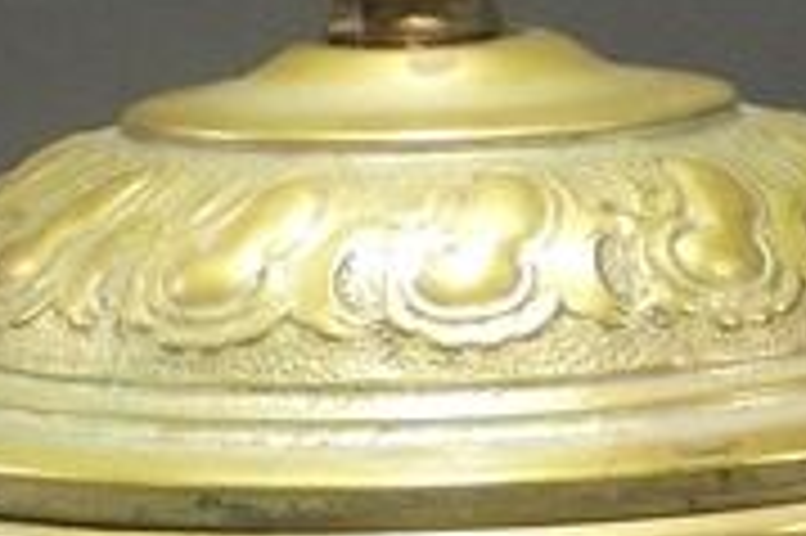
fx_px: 4451
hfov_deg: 10.3
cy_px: 815
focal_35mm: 199
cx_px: 480
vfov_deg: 6.8
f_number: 4.2
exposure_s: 1/30
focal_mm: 6.9
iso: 200
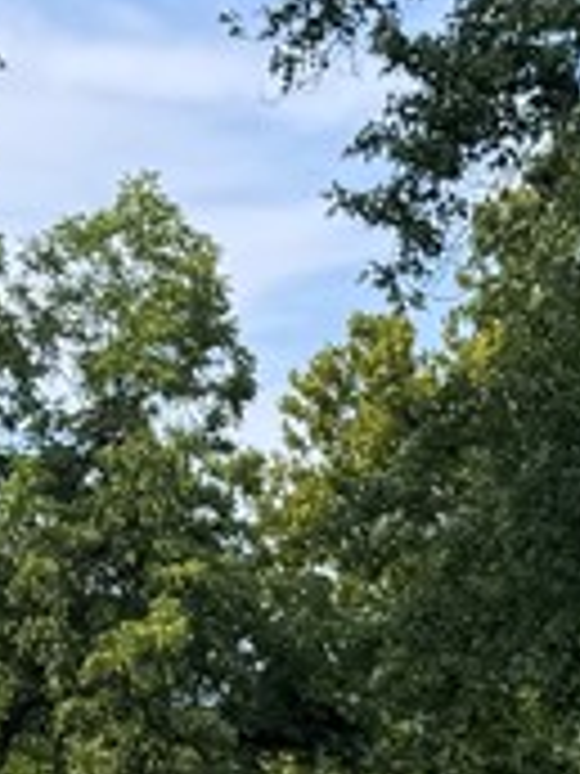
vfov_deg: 13.0
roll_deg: +2.7
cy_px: 1210
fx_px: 3195
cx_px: 288
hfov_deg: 10.4
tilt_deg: -5.1
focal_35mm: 143
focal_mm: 6.76
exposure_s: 1/802
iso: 80
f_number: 1.78
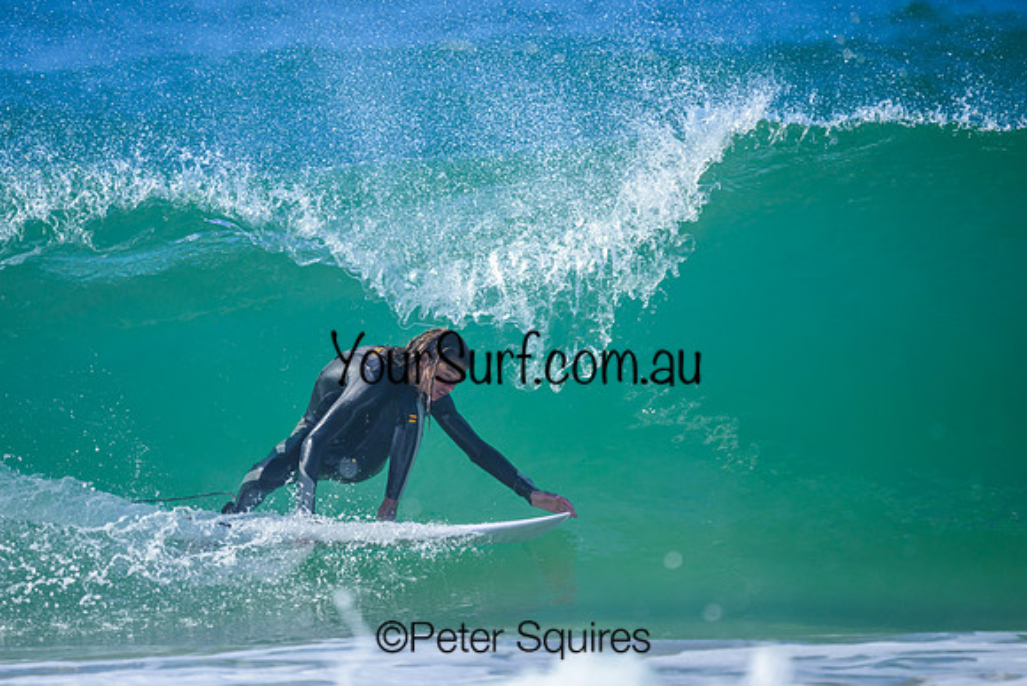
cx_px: 405
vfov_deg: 1.4
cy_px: 294
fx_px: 27982
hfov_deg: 2.1
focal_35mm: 981
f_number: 6.3
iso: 560
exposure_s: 1/2000
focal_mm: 800
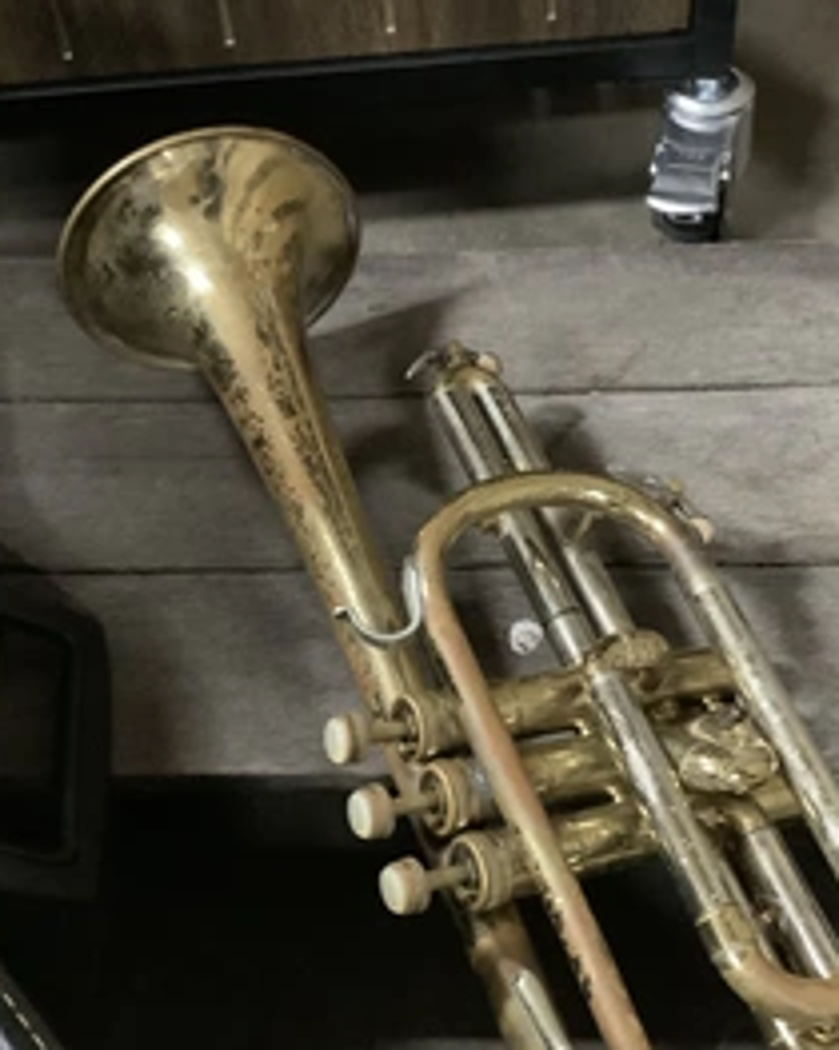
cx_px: 511
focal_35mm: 46
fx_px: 1429
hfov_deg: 32.6
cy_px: 607
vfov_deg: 40.3
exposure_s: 1/20
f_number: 2.4
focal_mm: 3.3
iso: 800
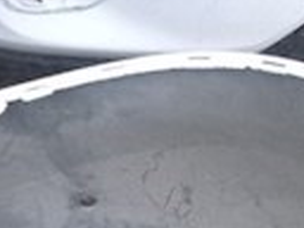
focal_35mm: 125
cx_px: 297
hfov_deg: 15.5
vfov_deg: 11.4
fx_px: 1098
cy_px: 323
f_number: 3.9
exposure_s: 1/125
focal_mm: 4.5
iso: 800
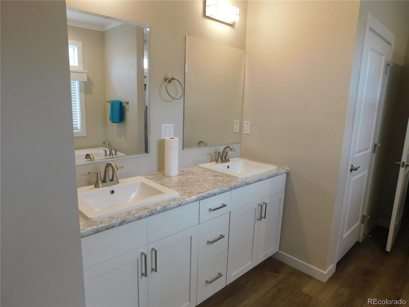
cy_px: 154
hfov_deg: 73.9
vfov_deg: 58.9
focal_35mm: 23
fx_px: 272
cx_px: 204
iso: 125
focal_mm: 4
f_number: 3
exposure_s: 1/30
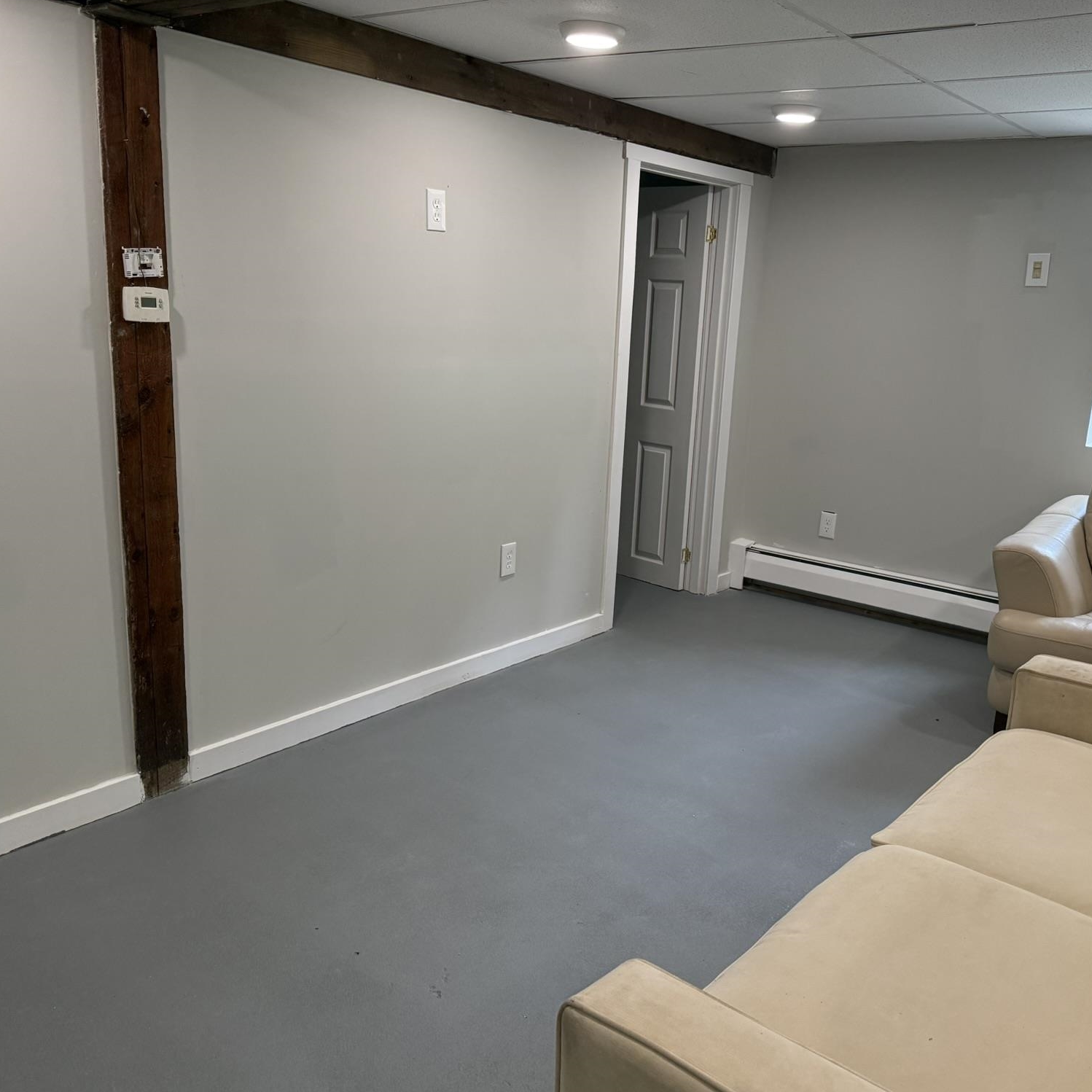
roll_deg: -3.5
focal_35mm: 29
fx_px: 1035
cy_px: 556
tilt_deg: -13.9
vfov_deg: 55.6
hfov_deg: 55.4
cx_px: 623
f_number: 1.78
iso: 320
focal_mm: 6.76
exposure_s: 1/120
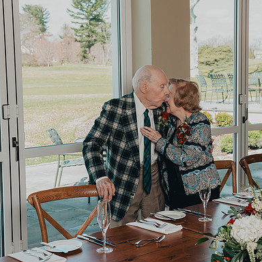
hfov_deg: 26.1
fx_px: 565
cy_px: 131
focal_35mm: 66
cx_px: 152
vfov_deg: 26.1
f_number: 5.6
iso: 400
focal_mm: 48
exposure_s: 1/200
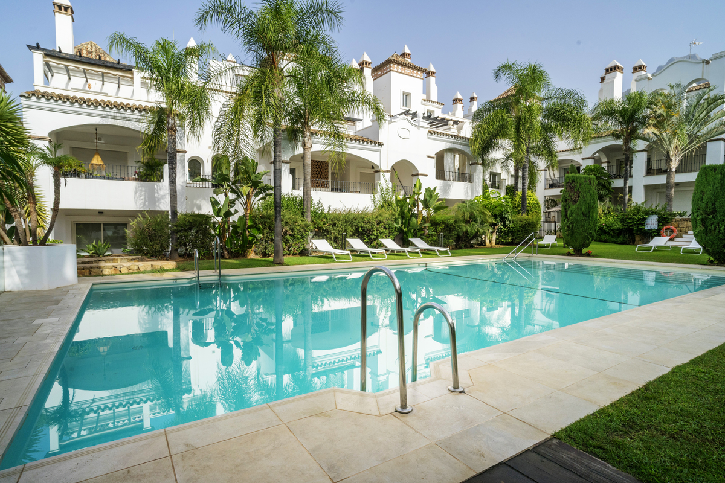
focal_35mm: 18
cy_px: 242
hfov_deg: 90.0
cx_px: 362
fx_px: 362
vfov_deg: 67.4
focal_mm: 18
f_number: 11
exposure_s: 1/200
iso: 320
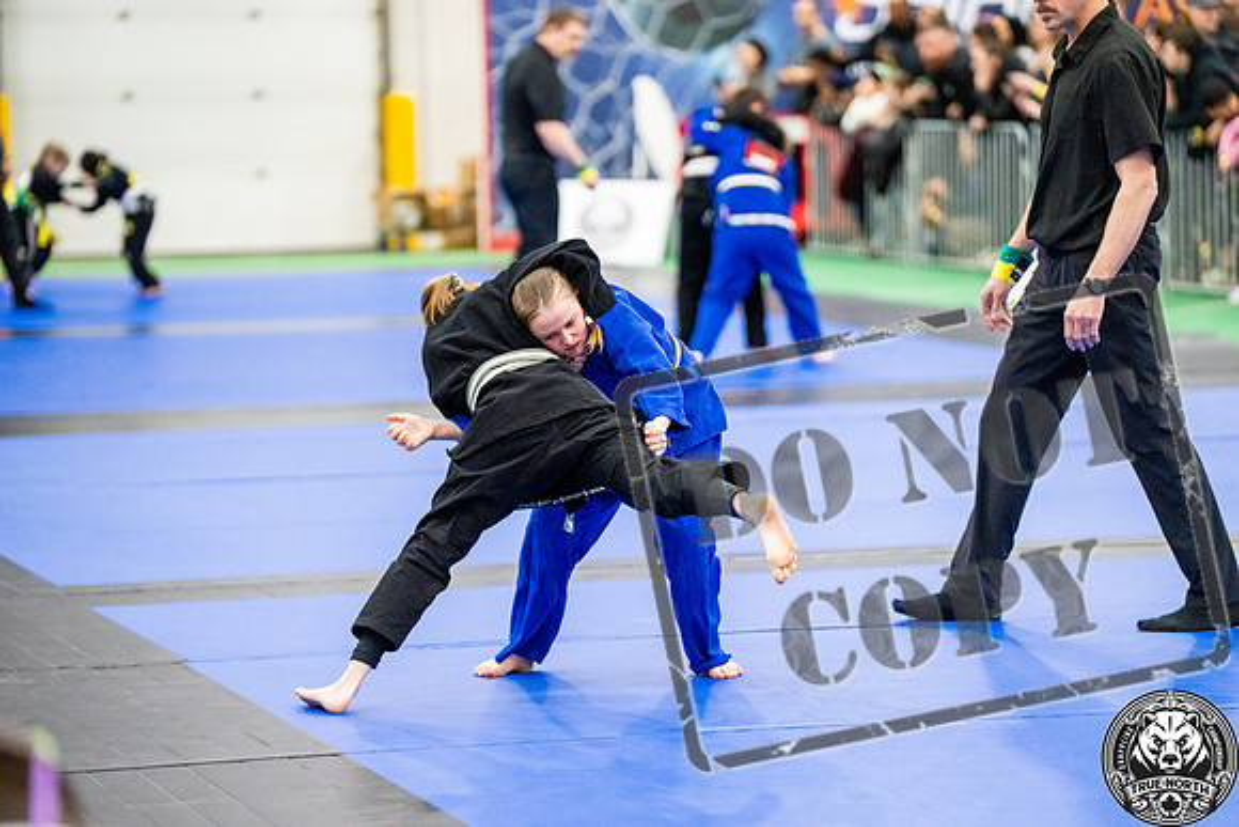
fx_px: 5267
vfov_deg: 9.0
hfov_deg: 13.4
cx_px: 620
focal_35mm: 153
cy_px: 414
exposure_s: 1/640
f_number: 2.8
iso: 4000
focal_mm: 153
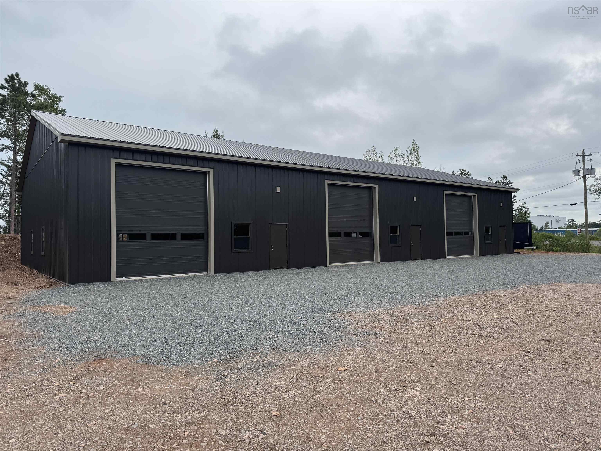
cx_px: 300
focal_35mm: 24
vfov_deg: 56.8
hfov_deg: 71.6
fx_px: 417
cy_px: 226
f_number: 1.78
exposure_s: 1/4310
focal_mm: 6.76
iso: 80
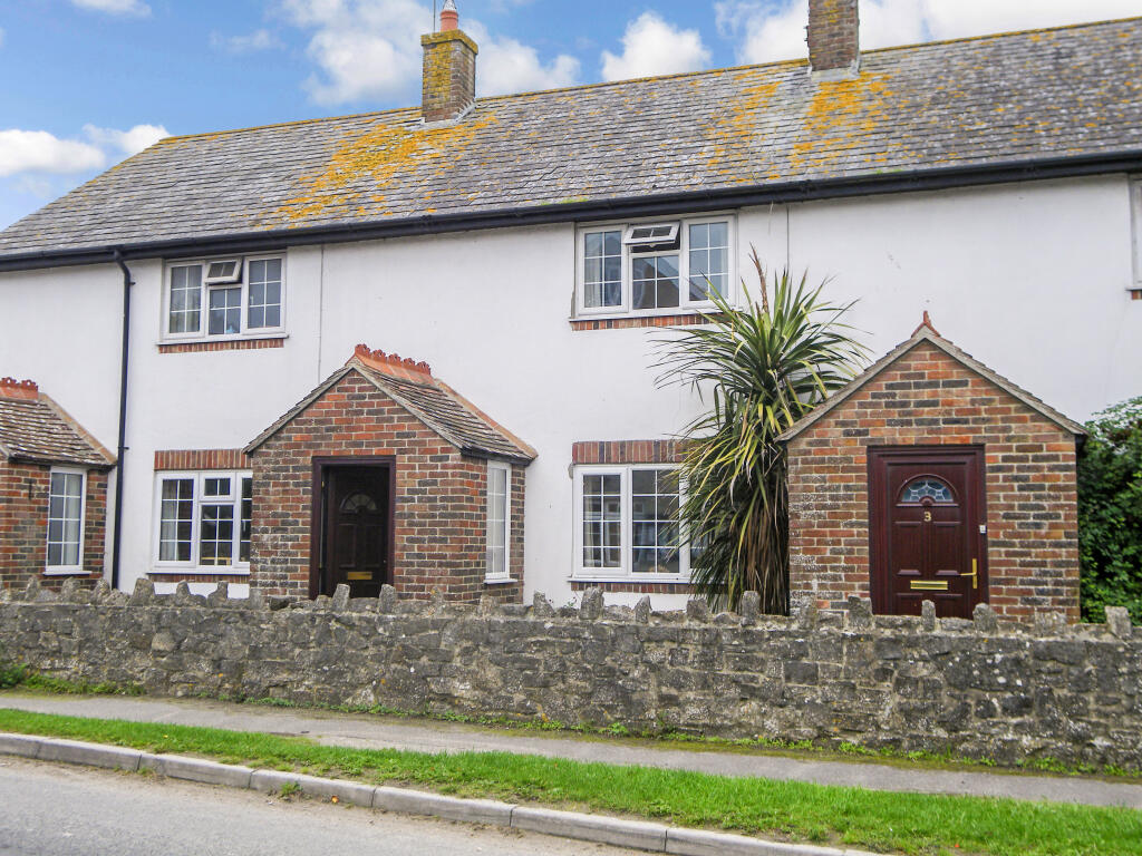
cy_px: 428
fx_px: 1287
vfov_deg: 36.8
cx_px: 571
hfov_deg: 47.9
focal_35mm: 39
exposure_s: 1/100
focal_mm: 6.9
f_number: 3
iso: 64
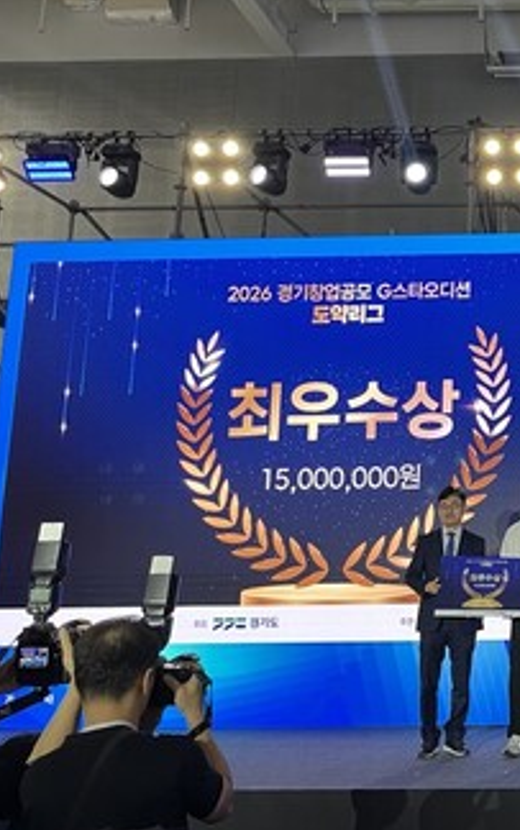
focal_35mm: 51
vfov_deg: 39.3
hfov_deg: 23.1
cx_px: 638
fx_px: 1154
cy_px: 323
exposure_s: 1/88
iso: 125
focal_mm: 5.1
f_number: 1.6
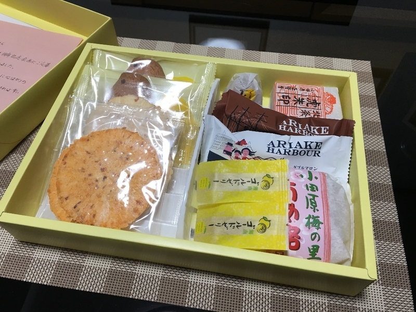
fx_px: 349
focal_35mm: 29
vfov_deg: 48.2
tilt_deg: -54.9
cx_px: 208
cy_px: 156
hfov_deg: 61.7
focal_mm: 4.15
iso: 32
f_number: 2.2
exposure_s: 1/30
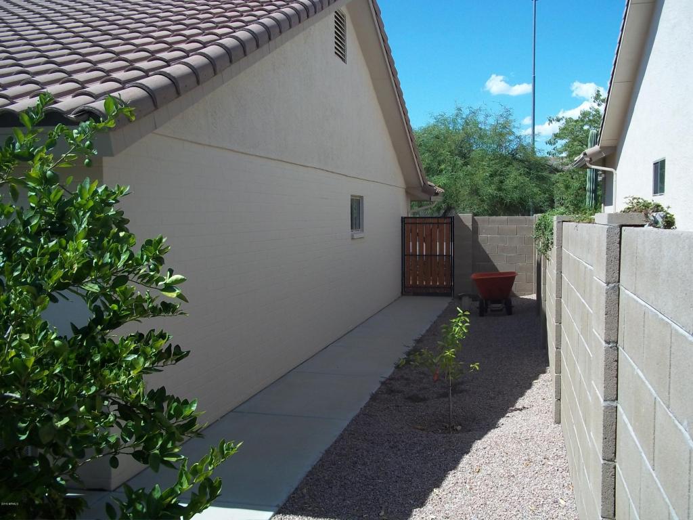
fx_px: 721
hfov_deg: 51.4
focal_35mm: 36
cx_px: 346
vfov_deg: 39.7
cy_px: 260
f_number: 8
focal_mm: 6.5
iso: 80
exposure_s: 1/160
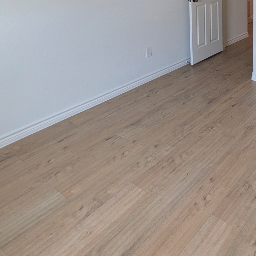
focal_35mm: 35
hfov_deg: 43.7
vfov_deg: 40.1
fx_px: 293
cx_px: 223
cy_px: -12
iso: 69
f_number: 2.2
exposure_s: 1/30
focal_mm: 1.85
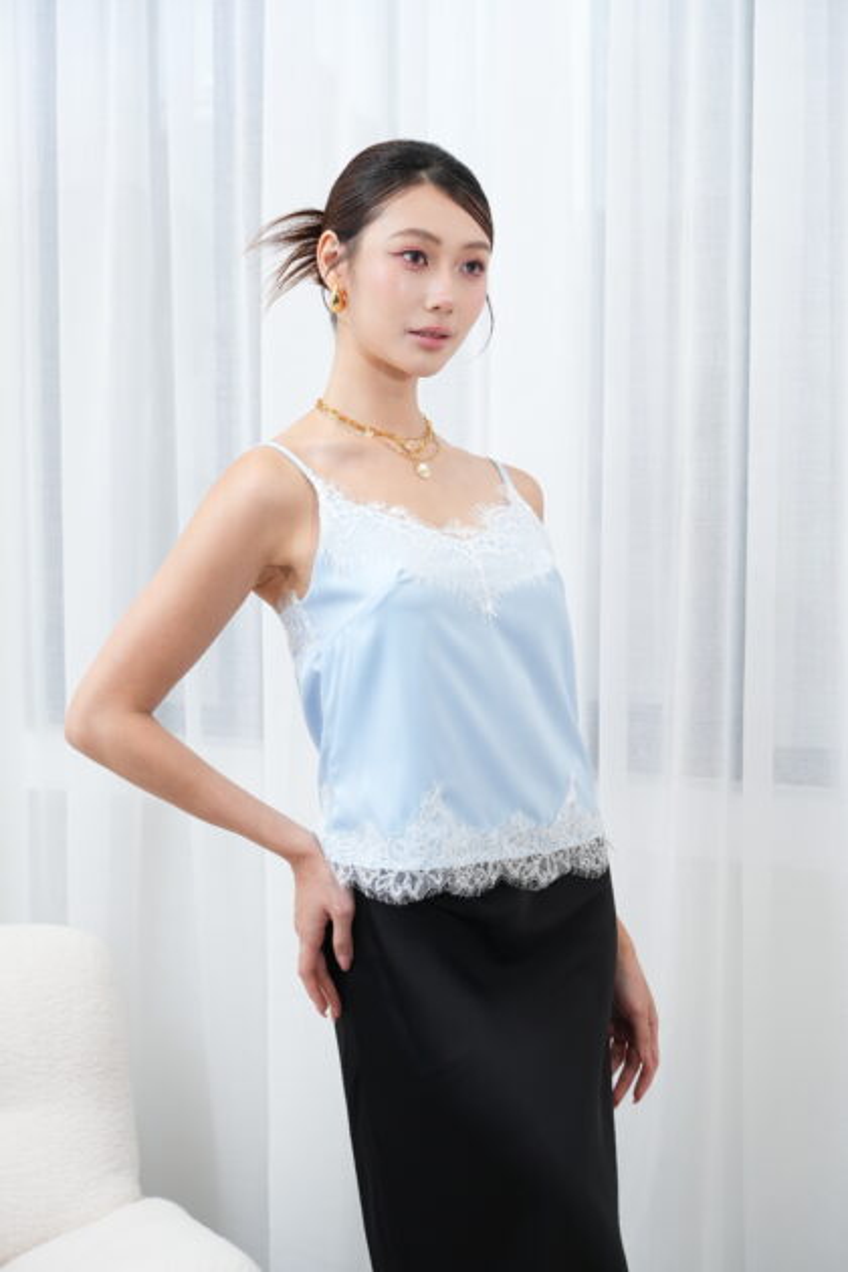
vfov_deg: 29.7
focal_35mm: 68
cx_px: 424
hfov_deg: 20.0
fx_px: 2402
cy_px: 636
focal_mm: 68
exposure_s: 1/200
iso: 400
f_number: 5
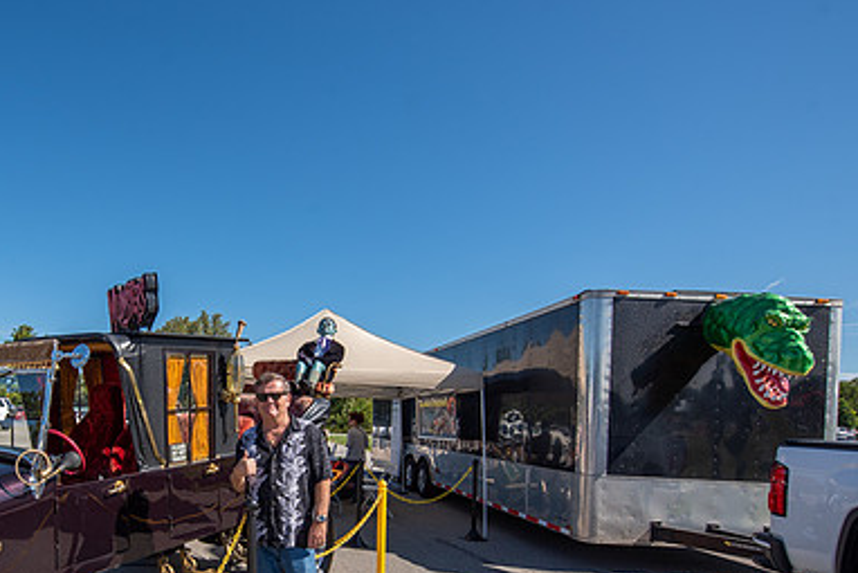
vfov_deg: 55.0
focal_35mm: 22
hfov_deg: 74.1
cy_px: 416
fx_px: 525
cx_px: 235
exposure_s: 1/800
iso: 160
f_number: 7.1
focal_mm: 14
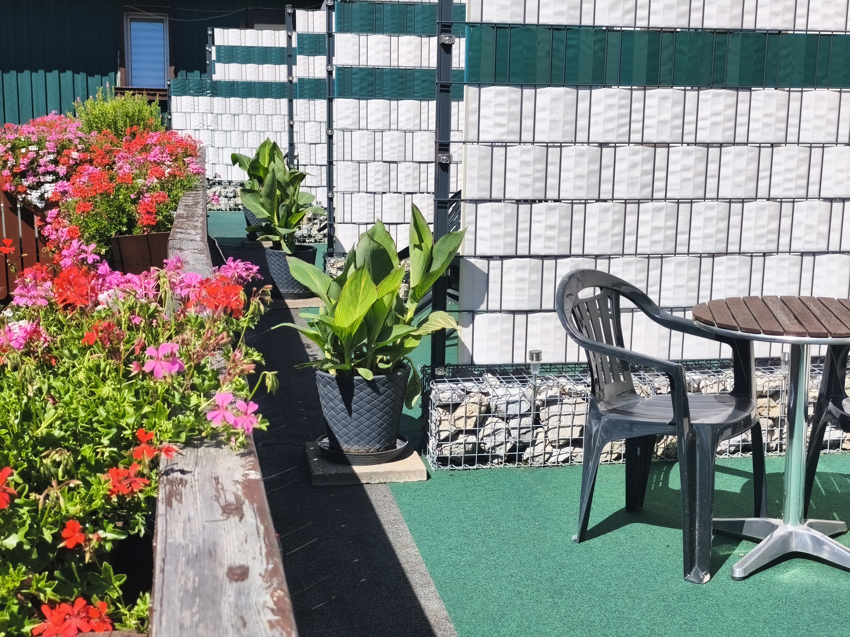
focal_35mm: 46
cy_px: 318
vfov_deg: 31.5
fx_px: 1130
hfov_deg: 41.2
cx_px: 425
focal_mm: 6.14
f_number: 1.65
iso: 50
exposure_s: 1/1261
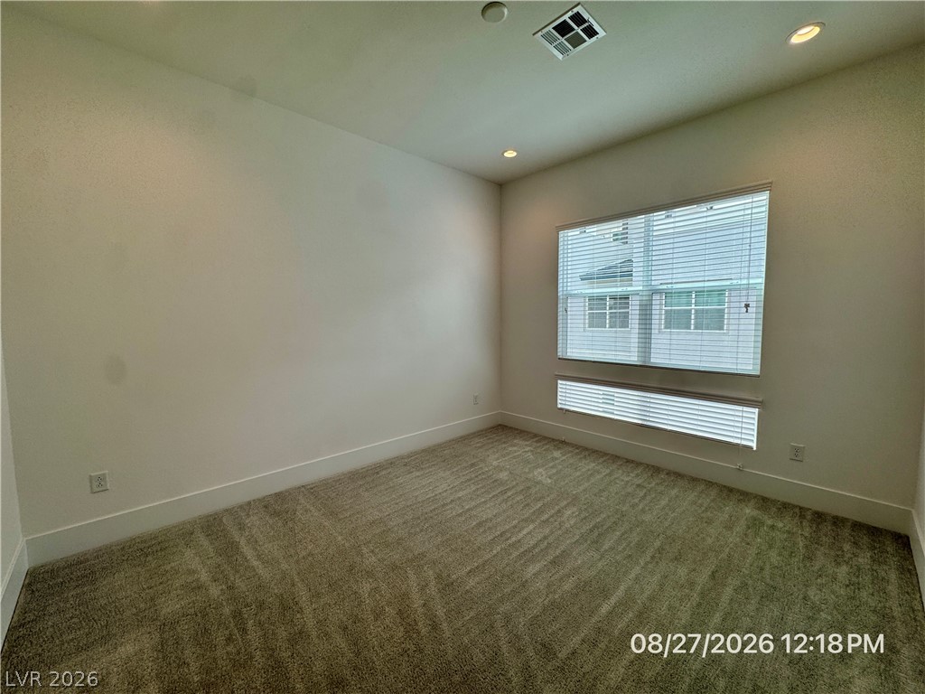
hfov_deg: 102.1
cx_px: 462
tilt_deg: -5.2
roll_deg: +0.1
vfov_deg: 85.7
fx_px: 374
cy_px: 347
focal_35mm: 14
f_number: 2.2
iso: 40
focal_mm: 2.22
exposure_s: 1/195
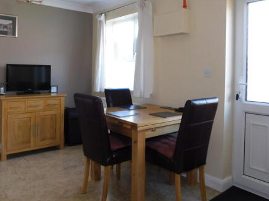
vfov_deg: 45.0
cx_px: 145
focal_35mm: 31
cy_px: 75
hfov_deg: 58.3
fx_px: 241
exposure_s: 1/50
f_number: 3
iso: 125
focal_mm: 4
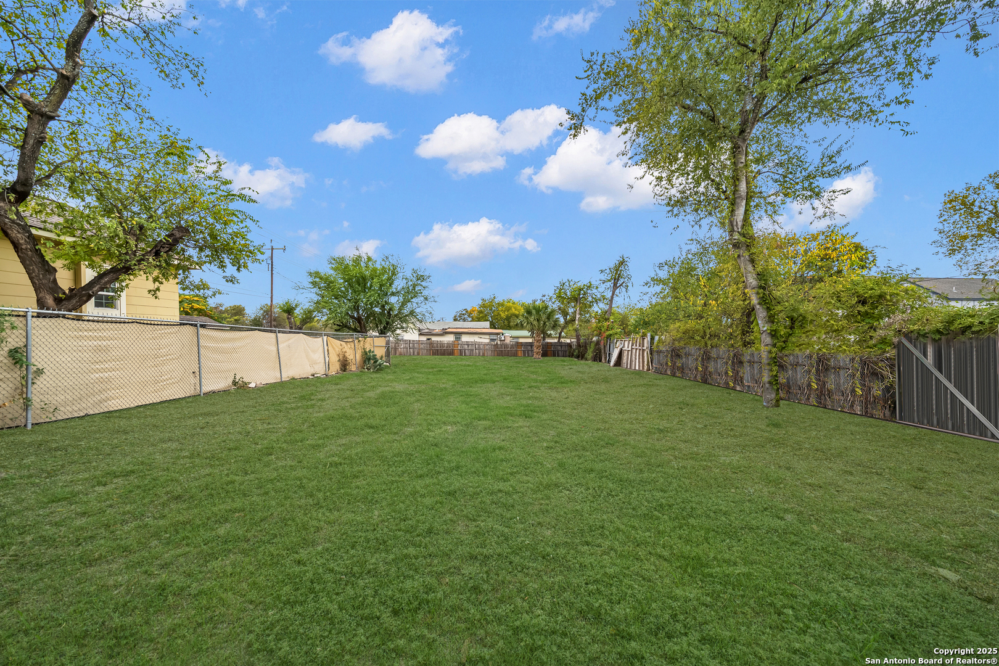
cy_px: 333
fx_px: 333
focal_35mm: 12
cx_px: 500
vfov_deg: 90.0
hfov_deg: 112.6
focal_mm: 12
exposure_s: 1/125
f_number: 5.6
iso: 125
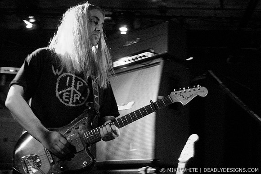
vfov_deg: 25.7
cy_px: 87
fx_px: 380
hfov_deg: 37.9
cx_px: 130
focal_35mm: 52
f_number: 2.8
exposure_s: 1/25
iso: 1600
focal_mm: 35
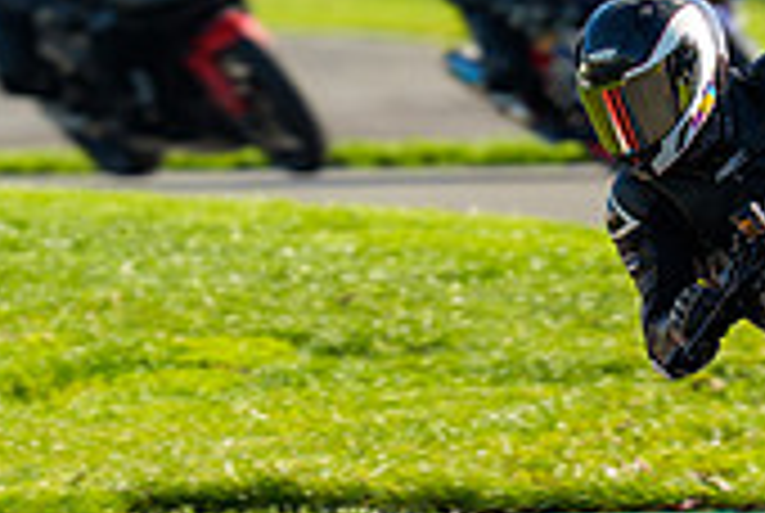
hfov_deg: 1.5
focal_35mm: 1362
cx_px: 774
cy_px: 200
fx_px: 28993
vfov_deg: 1.0
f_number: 5.6
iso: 125
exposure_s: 1/400
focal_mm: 400
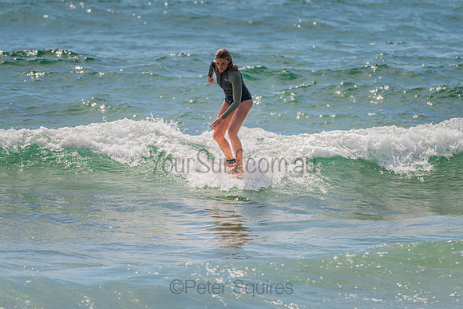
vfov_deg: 2.2
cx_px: 217
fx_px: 7890
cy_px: 138
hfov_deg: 3.4
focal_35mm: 613
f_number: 5.6
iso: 90
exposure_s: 1/320
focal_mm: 500
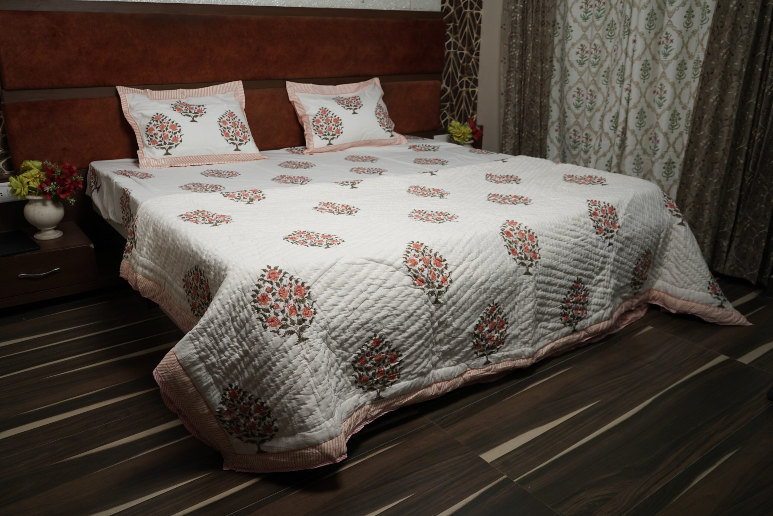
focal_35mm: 28
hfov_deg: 65.5
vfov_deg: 46.4
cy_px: 258
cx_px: 386
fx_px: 601
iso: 250
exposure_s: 1/50
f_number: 5.6
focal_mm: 28
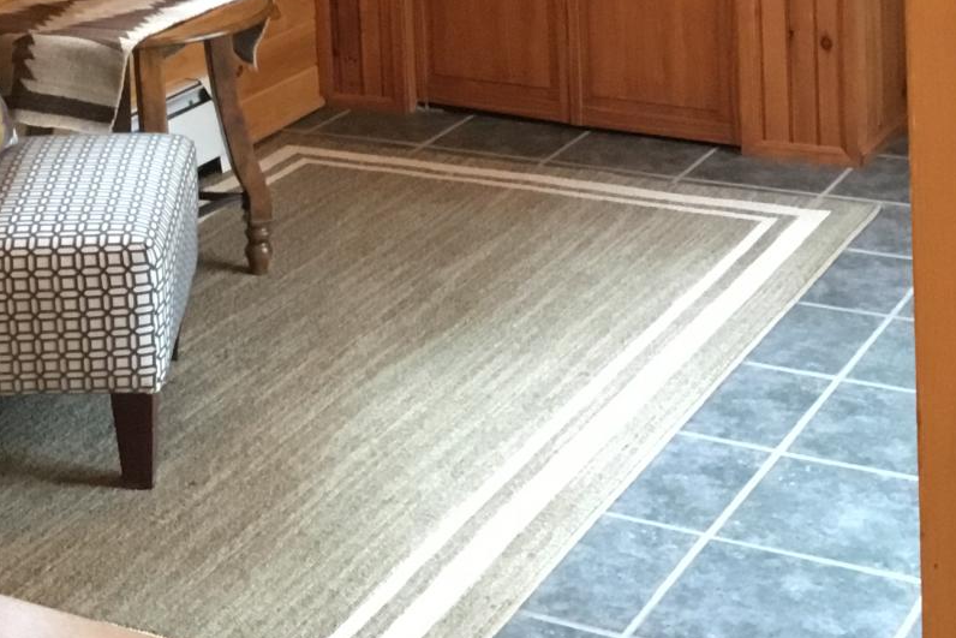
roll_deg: +2.8
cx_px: 221
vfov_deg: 15.9
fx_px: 2151
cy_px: -211
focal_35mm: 81
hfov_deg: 24.7
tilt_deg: -7.6
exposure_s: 1/17
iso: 200
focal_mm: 3.3
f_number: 2.4
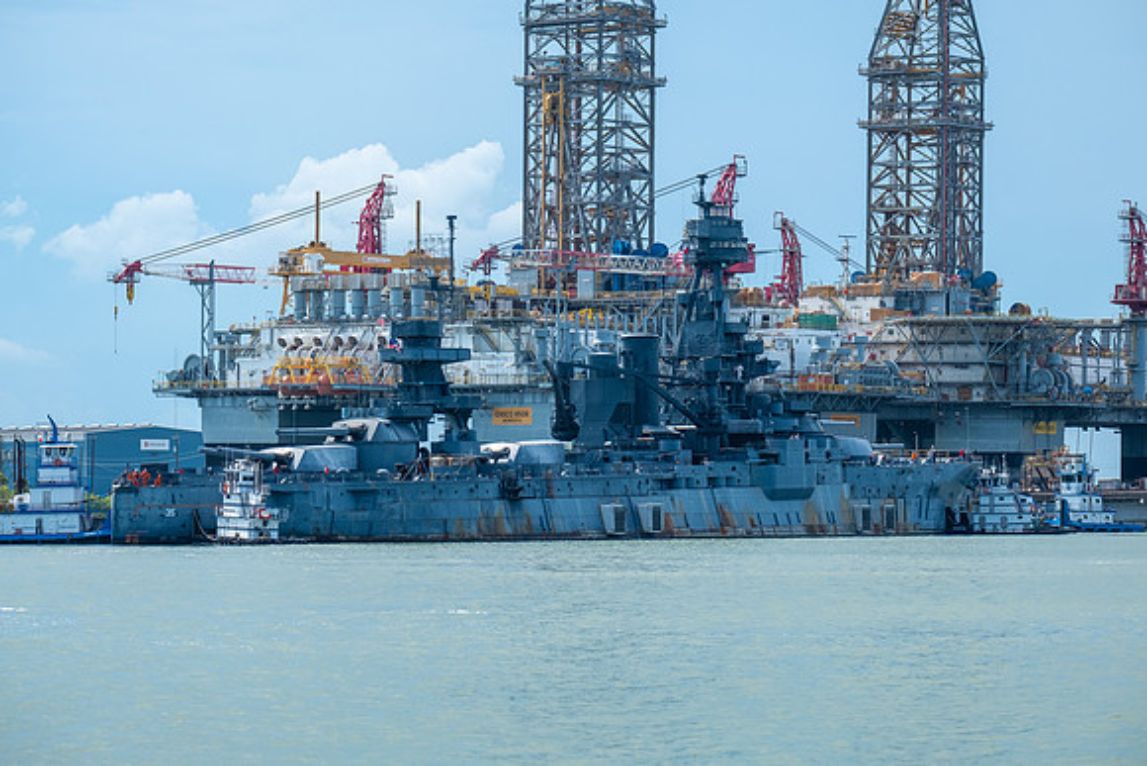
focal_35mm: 123
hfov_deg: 16.6
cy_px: 383
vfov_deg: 11.2
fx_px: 3920
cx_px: 574
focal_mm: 81.9
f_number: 5
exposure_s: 1/680
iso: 200
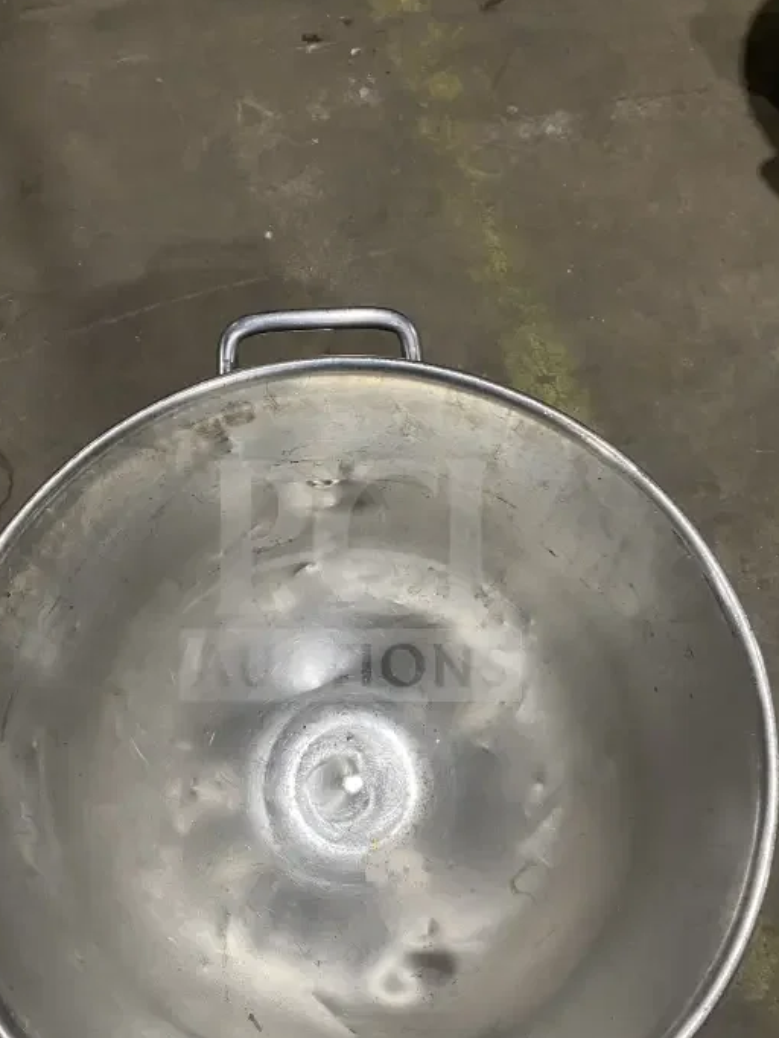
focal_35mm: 31
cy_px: 581
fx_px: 930
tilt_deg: -73.4
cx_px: 350
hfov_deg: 45.4
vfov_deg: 58.2
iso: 125
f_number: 1.8
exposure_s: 1/60
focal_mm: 4.25
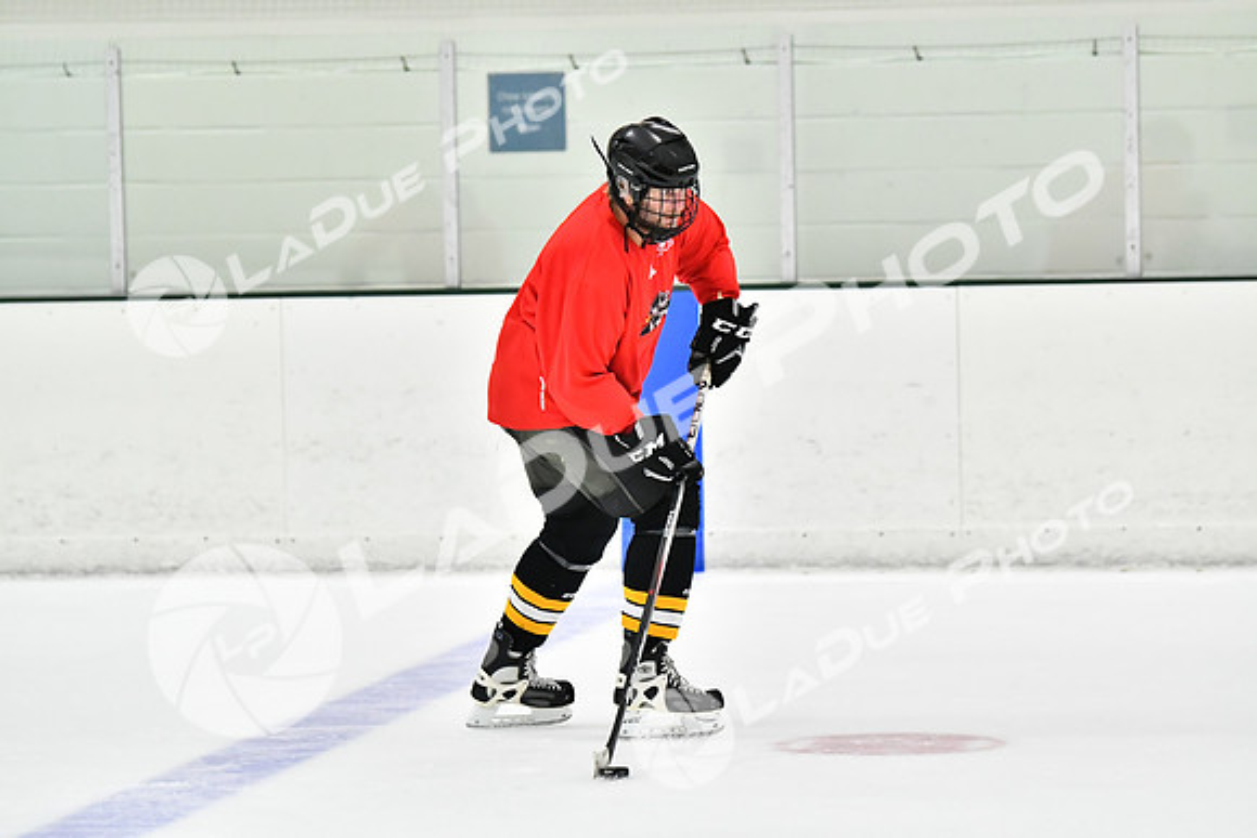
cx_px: 628
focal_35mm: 202
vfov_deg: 6.8
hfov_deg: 10.2
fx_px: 7072
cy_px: 419
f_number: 2.8
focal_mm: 135
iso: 6400
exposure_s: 1/1250
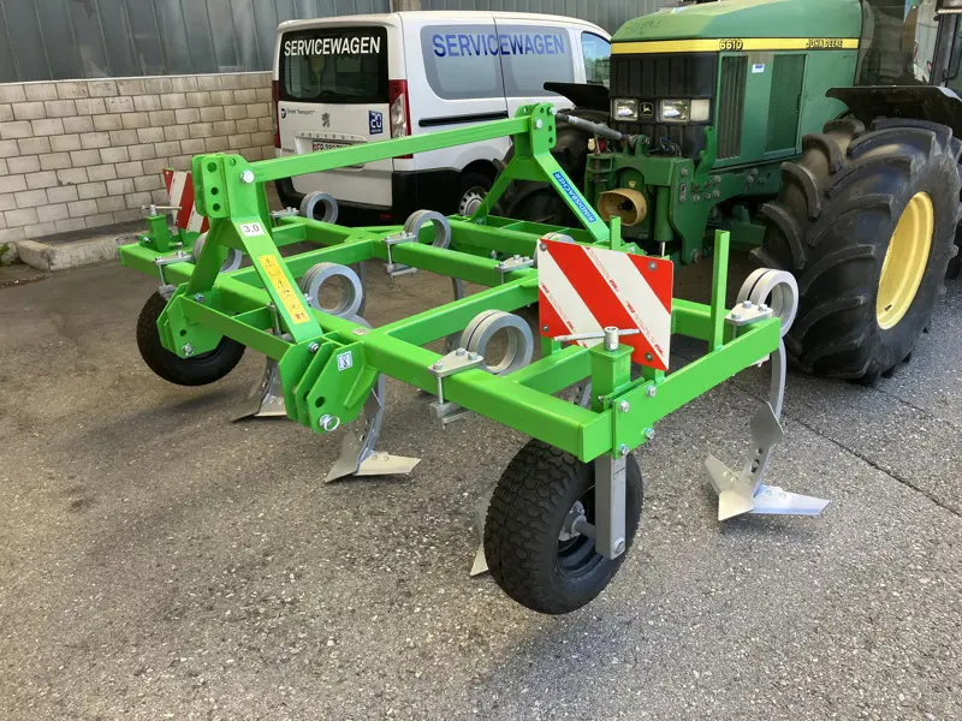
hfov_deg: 63.4
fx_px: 778
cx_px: 481
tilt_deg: -19.3
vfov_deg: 49.7
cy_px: 360
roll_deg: +3.1
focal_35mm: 28
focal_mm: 3.99
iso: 25
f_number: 1.8
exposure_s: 1/248
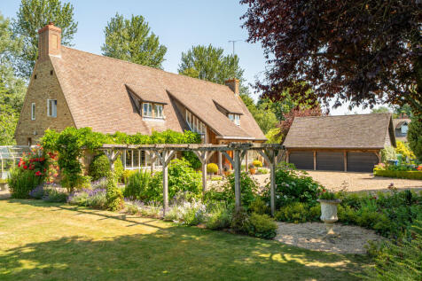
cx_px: 211
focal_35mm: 27
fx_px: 316
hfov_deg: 67.4
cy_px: 140
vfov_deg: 47.9
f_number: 8
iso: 400
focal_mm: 18
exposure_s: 1/400
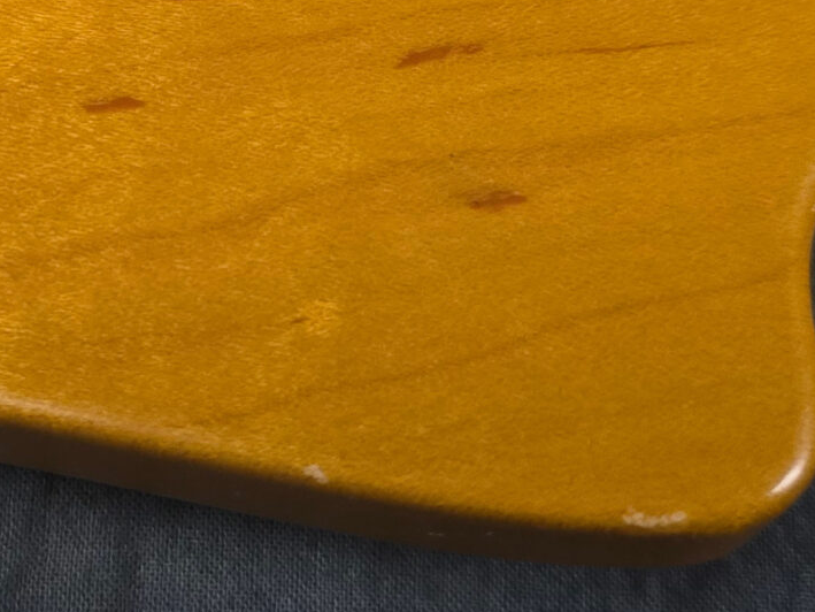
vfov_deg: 17.5
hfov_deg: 22.8
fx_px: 1954
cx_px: 34
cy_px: 75
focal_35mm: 83
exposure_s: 1/60
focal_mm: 6.3
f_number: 1.7
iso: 500
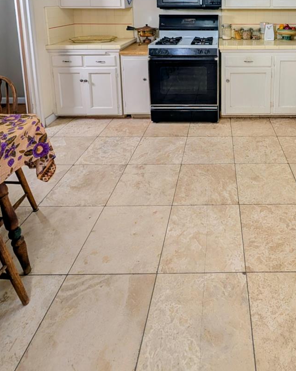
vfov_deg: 62.8
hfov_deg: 59.6
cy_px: 37
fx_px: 241
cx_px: 223
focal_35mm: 22
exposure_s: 1/89.2
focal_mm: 2.02
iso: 153
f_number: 1.7
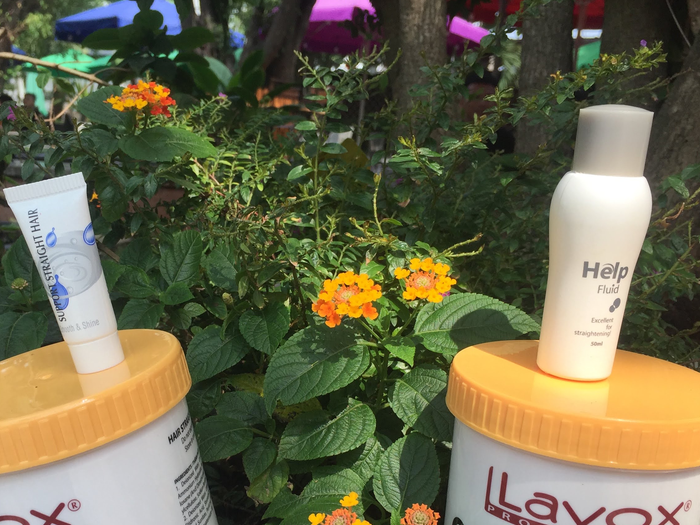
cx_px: 277
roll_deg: -4.1
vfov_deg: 34.1
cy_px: 338
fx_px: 849
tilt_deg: -9.1
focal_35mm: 42
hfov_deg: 44.5
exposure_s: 1/879
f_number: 2.2
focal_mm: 4.15
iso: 32
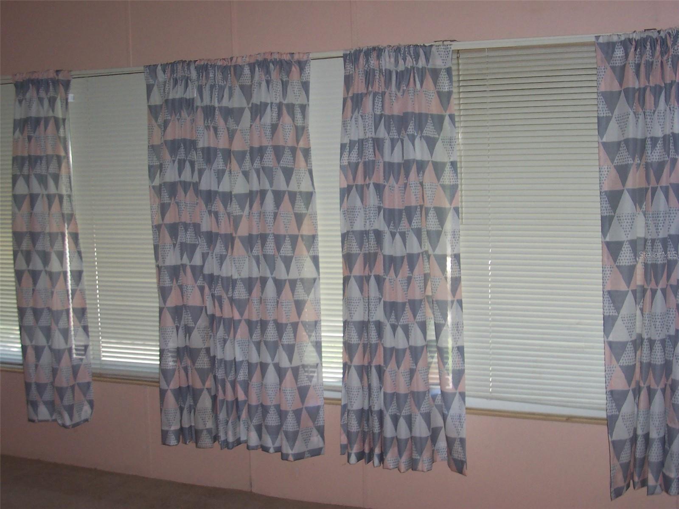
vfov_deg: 31.5
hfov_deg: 41.2
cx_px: 340
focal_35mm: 46
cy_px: 254
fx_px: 902
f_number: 3
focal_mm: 7
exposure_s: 1/60
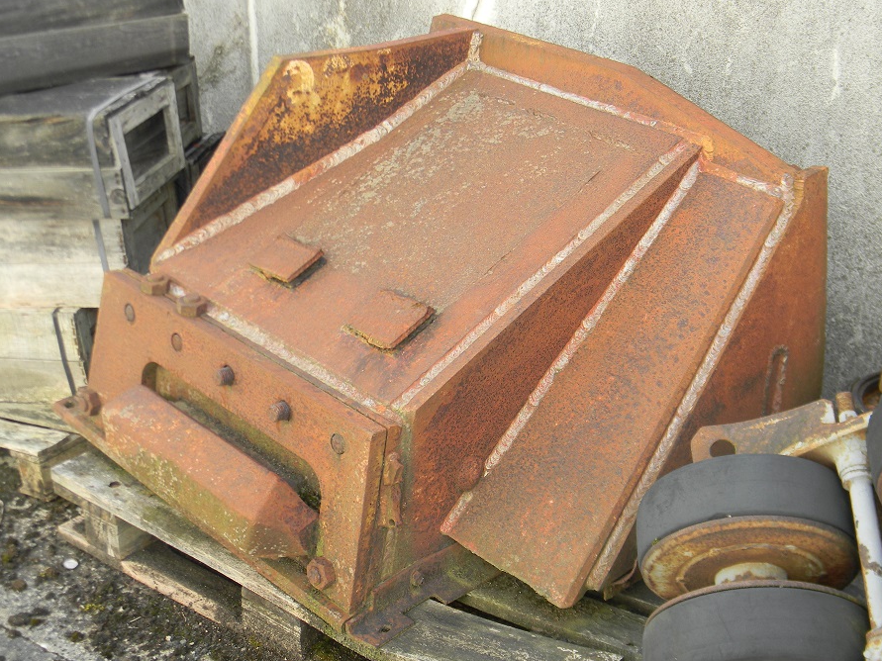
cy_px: 352
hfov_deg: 41.2
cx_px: 459
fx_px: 1172
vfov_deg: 31.5
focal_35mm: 46
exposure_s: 1/156
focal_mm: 7.3
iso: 80
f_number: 3.8
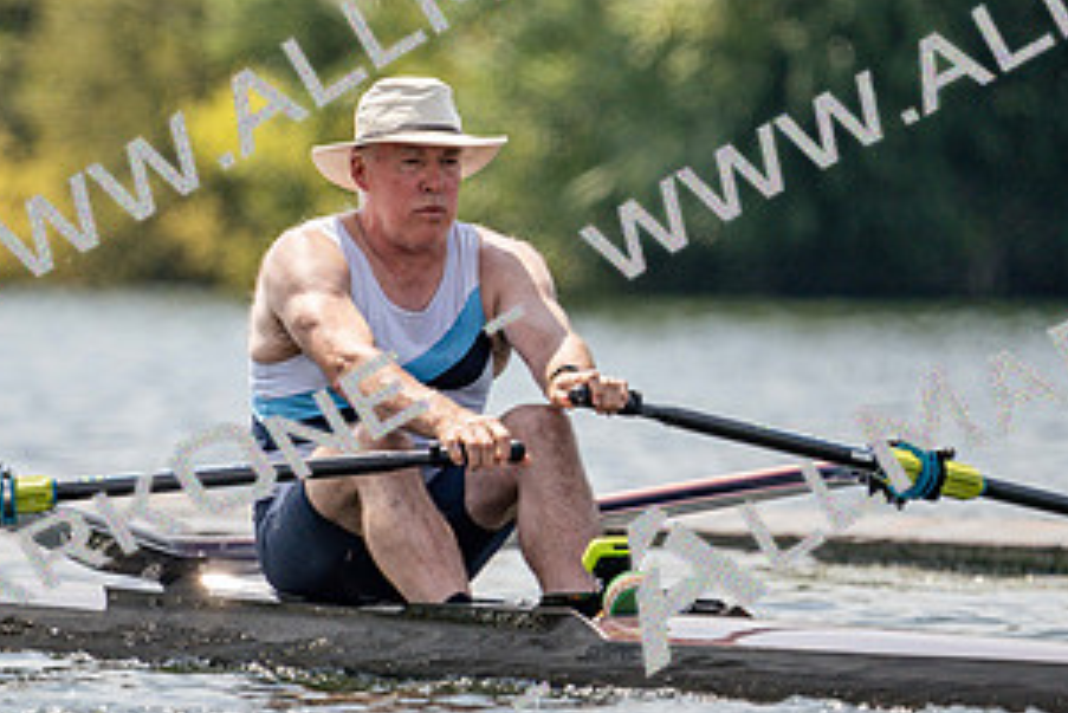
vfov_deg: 1.4
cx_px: 323
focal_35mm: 1009
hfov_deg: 2.0
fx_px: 29947
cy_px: 339
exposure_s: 1/1600
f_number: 6.3
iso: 250
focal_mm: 524
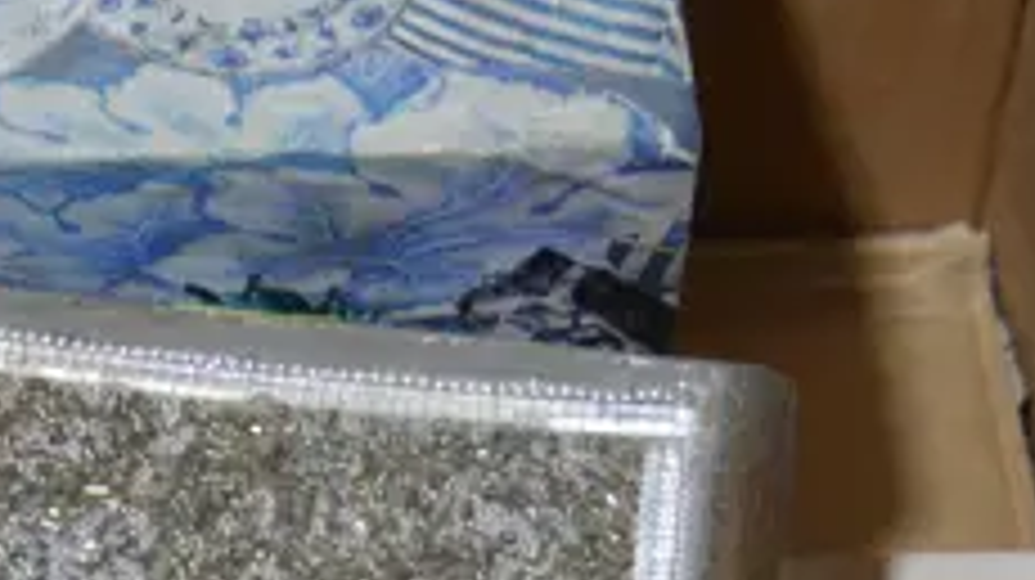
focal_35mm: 165
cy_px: 510
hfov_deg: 12.2
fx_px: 4525
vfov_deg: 7.3
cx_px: -675
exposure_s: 1/60
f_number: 4
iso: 200
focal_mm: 17
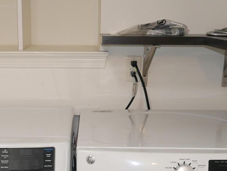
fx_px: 459
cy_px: 207
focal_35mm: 70
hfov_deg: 27.4
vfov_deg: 19.7
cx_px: 61
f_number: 3.5
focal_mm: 12
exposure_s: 1/60
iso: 500
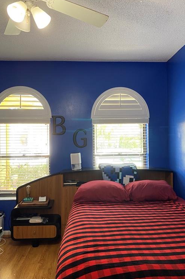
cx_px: 96
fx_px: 216
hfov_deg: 46.4
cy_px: 141
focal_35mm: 28
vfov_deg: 65.5
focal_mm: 4.25
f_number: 1.8
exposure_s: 1/77
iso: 125
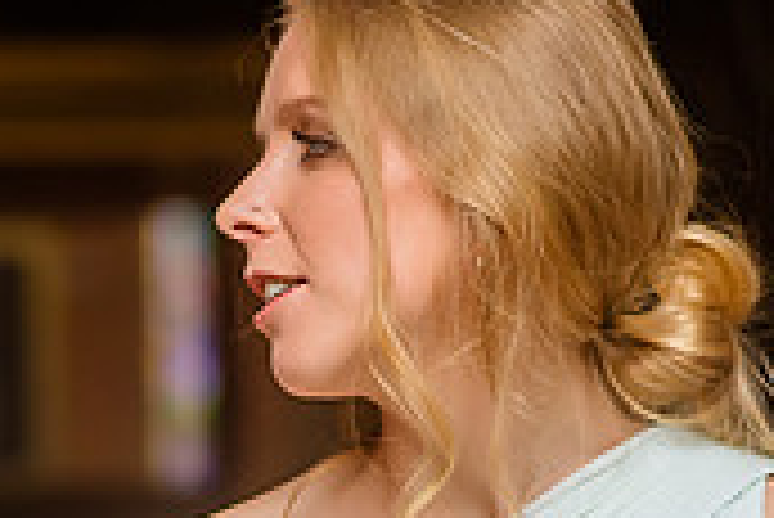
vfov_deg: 4.8
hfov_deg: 7.2
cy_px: 568
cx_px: 356
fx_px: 6154
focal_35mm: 286
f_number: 2.8
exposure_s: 1/2500
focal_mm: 85
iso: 800
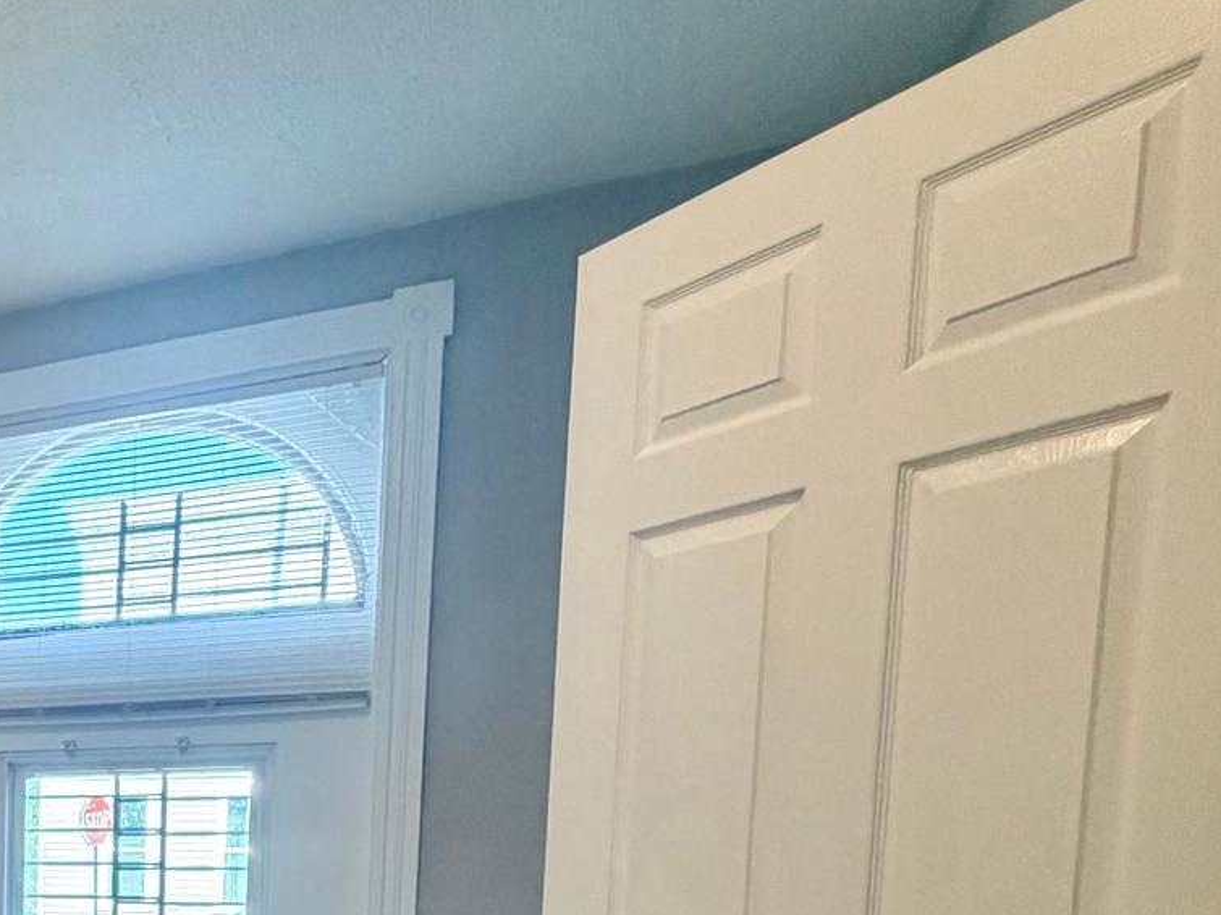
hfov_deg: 35.6
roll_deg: +0.7
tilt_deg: -6.9
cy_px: 970
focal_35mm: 38
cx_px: -317
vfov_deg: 33.6
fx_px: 1340
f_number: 2.2
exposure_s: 1/120
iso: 250
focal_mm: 2.22
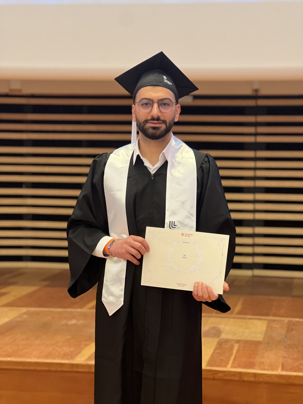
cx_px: 152
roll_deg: -0.6
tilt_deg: -2.3
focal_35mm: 77
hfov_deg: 19.1
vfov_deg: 25.3
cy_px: 202
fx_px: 899
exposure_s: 1/14
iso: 500
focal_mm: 9
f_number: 2.8
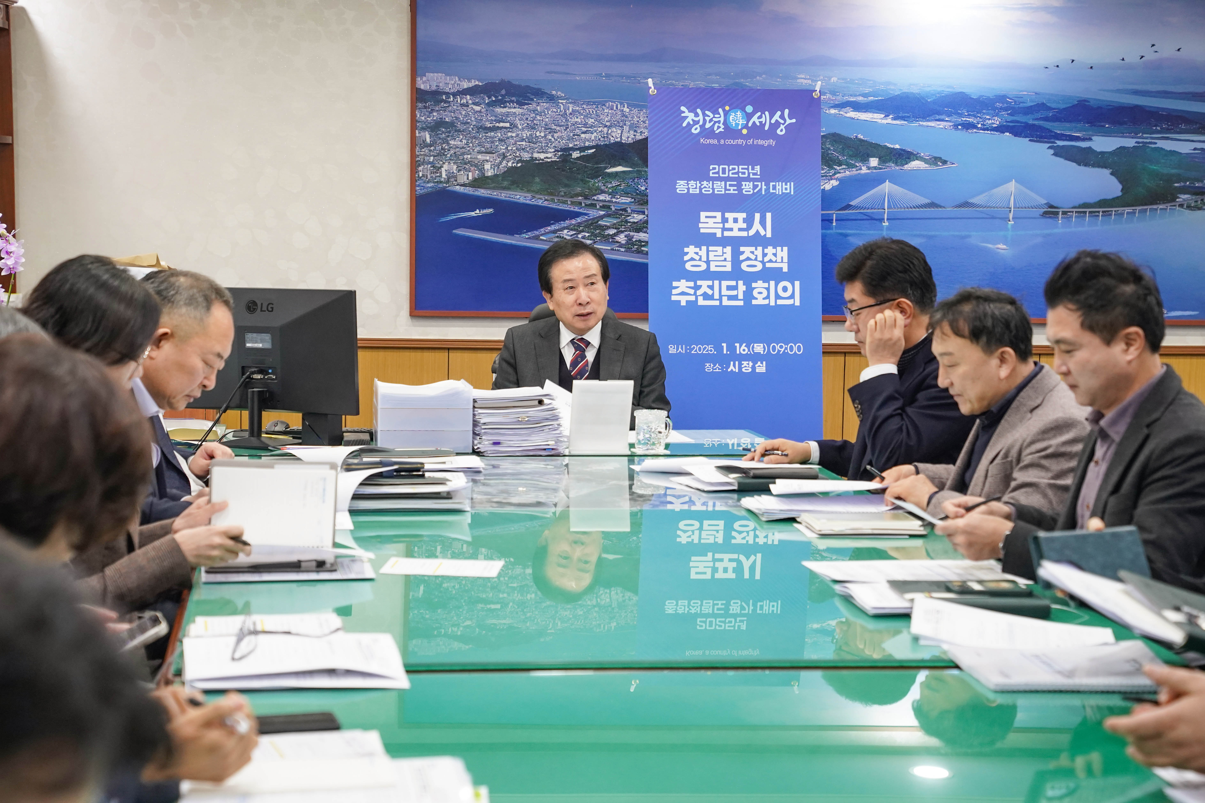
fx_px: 2075
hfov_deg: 32.4
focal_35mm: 62
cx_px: 602
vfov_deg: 21.9
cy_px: 402
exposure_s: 1/160
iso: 2000
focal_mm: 62
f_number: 4
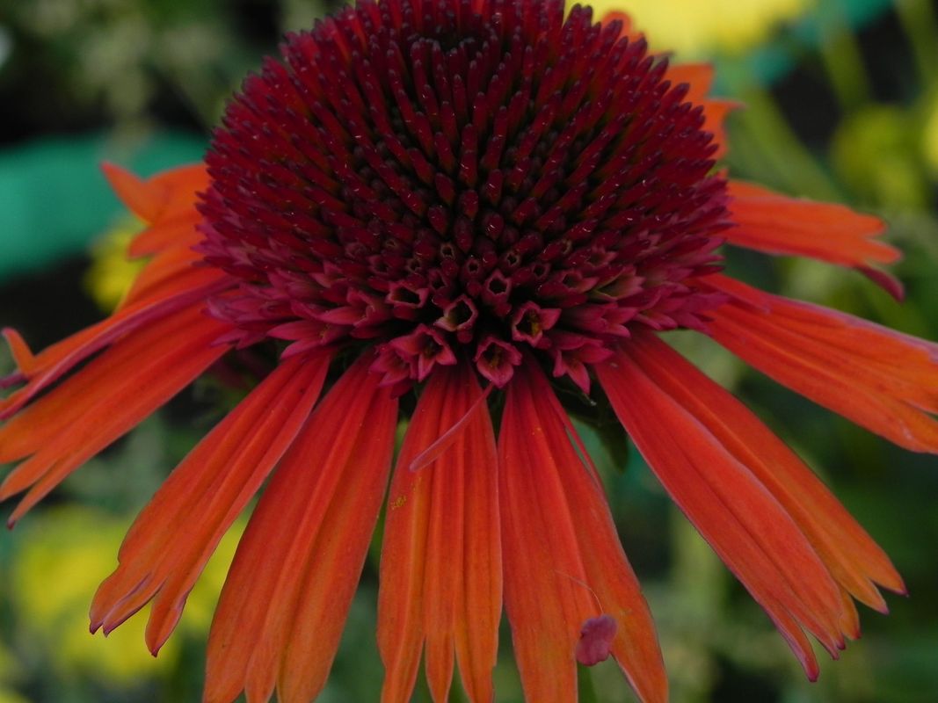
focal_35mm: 75
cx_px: 469
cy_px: 352
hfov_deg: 26.0
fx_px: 2032
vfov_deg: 19.6
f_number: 4.5
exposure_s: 1/400
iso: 160
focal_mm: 13.4
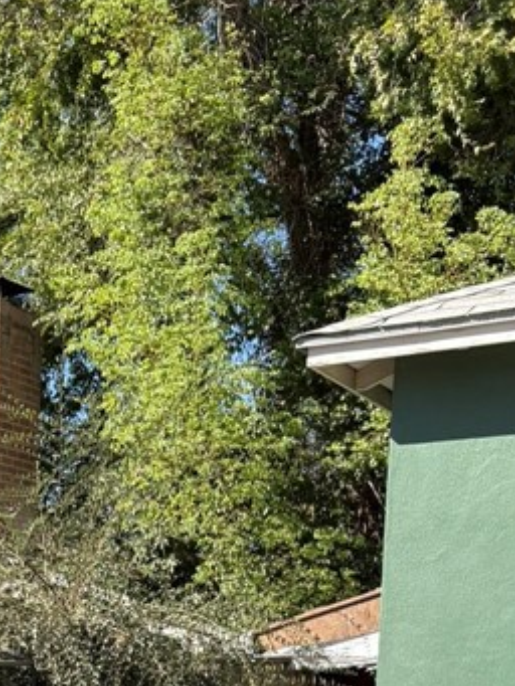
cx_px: -201
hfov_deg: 17.4
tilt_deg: -5.2
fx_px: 1546
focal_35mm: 78
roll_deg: +1.0
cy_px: 923
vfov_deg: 22.1
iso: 50
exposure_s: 1/1420
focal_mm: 5.96
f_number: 1.6
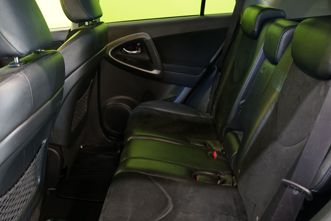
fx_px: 349
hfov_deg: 50.7
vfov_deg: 35.1
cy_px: 111
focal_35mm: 38
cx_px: 161
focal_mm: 29
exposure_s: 1/8
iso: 800
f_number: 4.5
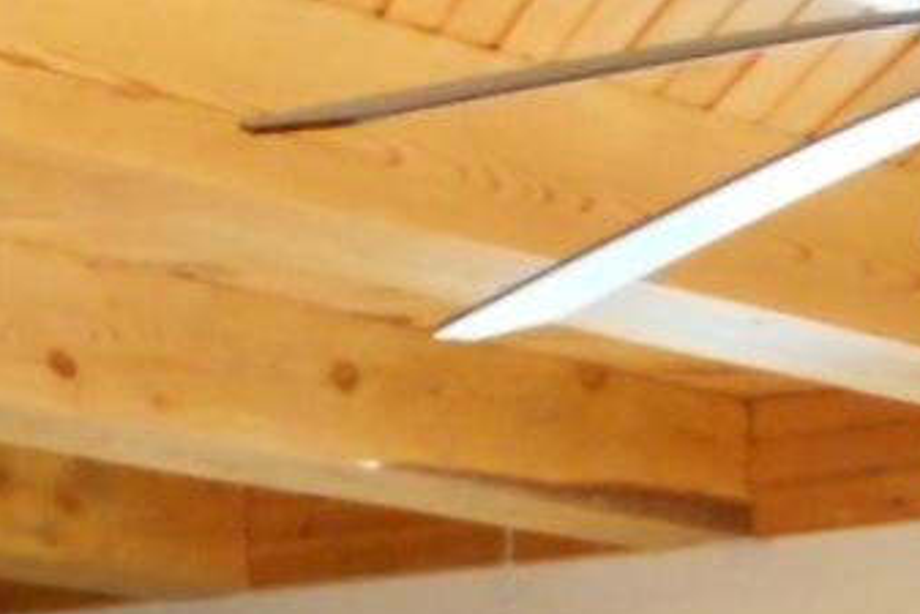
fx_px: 4295
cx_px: -139
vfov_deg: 7.6
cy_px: 1504
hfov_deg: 12.0
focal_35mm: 168
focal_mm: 6
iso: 640
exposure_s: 1/30
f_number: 4.2
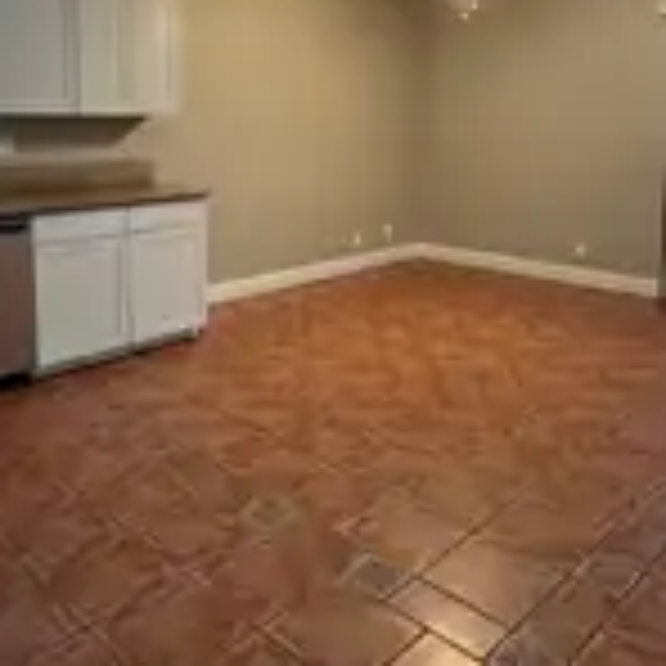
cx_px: 306
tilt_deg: -5.5
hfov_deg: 52.5
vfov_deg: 50.7
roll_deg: -0.2
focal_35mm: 31
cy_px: 180
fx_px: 675
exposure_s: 1/60
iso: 320
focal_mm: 1.57
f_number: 1.8
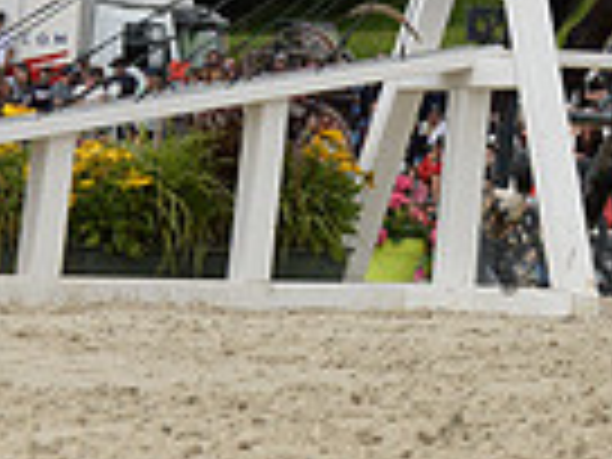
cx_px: 1179
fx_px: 3624
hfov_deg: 9.1
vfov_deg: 7.1
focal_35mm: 205
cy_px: -369
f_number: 9
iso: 1250
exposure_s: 1/3200
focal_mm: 50
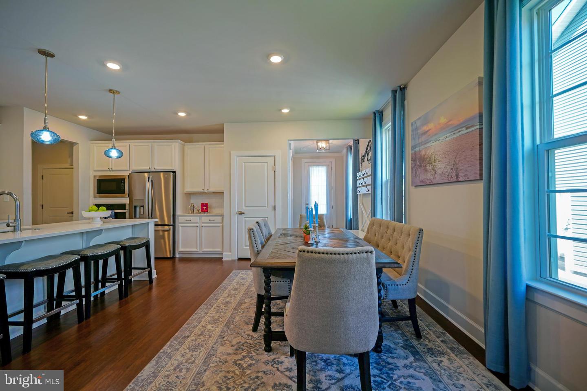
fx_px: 245
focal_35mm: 15
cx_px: 294
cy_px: 196
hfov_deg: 100.4
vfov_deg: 77.3
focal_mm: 10
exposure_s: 1/30
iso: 100
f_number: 2.8
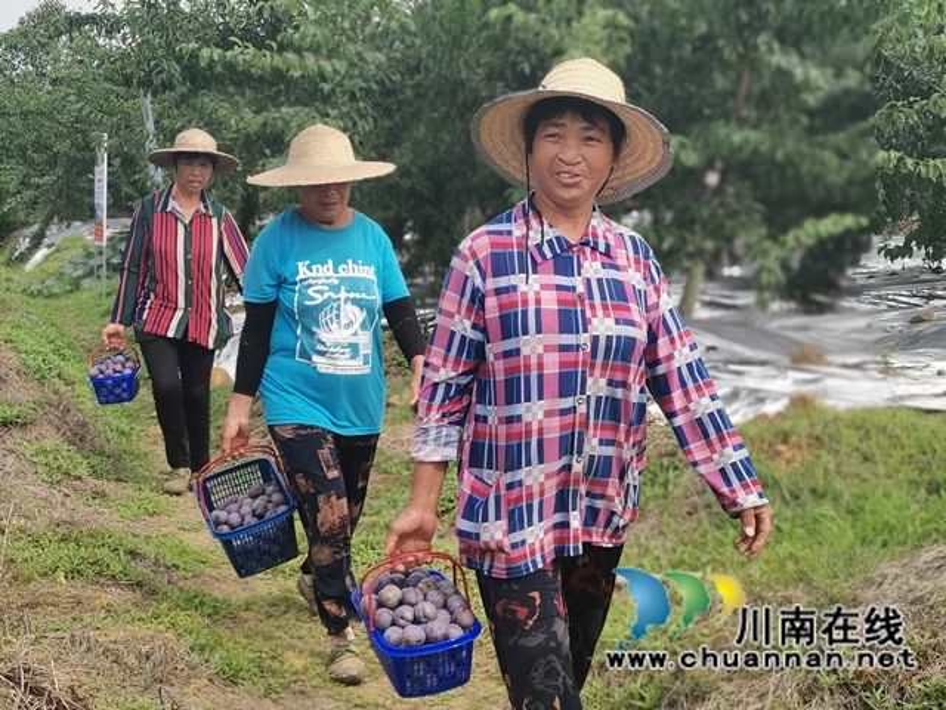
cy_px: 355
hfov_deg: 36.8
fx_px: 1421
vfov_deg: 28.0
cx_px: 473
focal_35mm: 52
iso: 50
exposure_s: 1/643
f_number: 2.4
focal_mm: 4.75
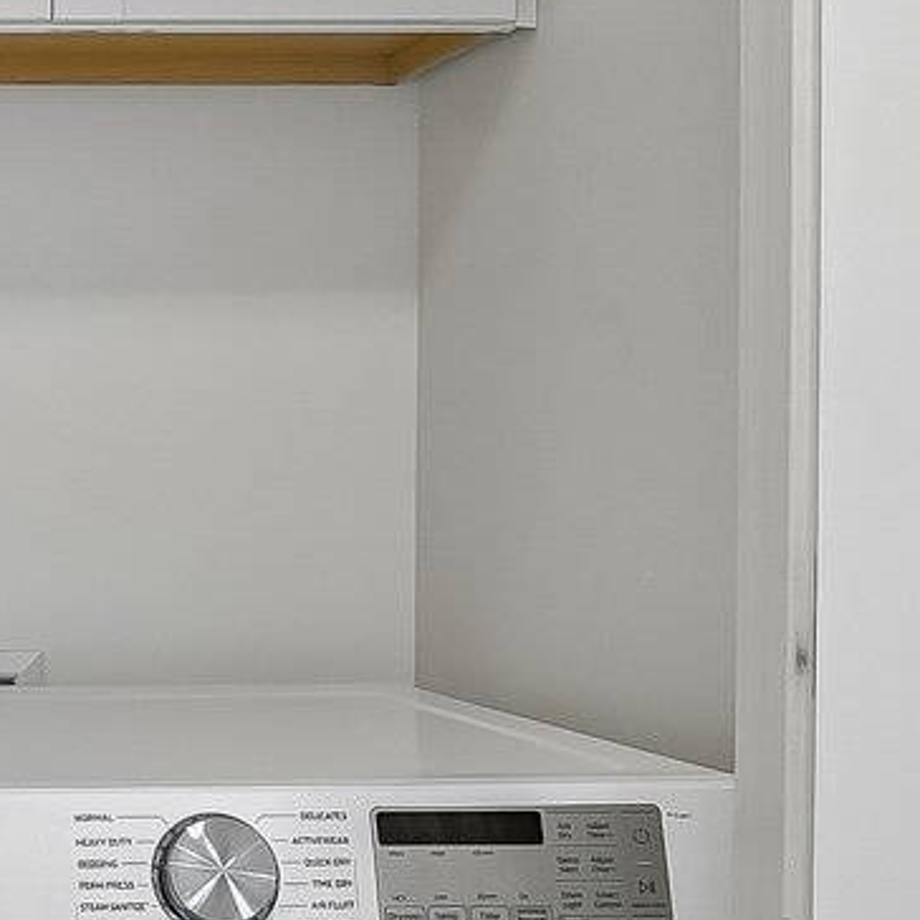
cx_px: -435
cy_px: 517
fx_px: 2586
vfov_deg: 20.2
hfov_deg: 18.1
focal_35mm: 86
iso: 400
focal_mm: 18
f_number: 8
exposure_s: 1/10
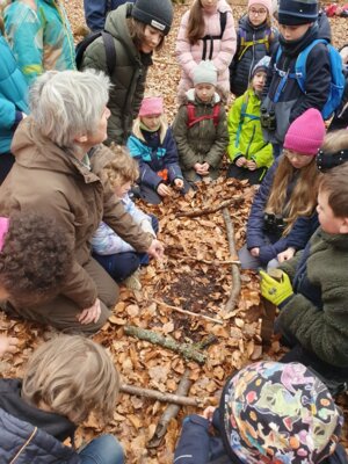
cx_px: 174
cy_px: 232
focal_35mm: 26
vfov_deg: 67.3
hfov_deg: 53.1
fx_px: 349
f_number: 2.4
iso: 250
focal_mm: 4.32
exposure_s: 1/100
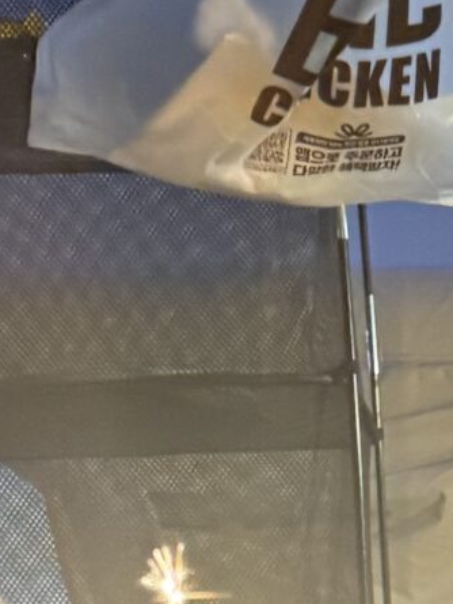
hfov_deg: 10.5
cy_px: 1037
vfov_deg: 13.1
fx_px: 2407
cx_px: 593
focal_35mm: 138
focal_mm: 6.76
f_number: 1.78
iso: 400
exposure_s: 1/52
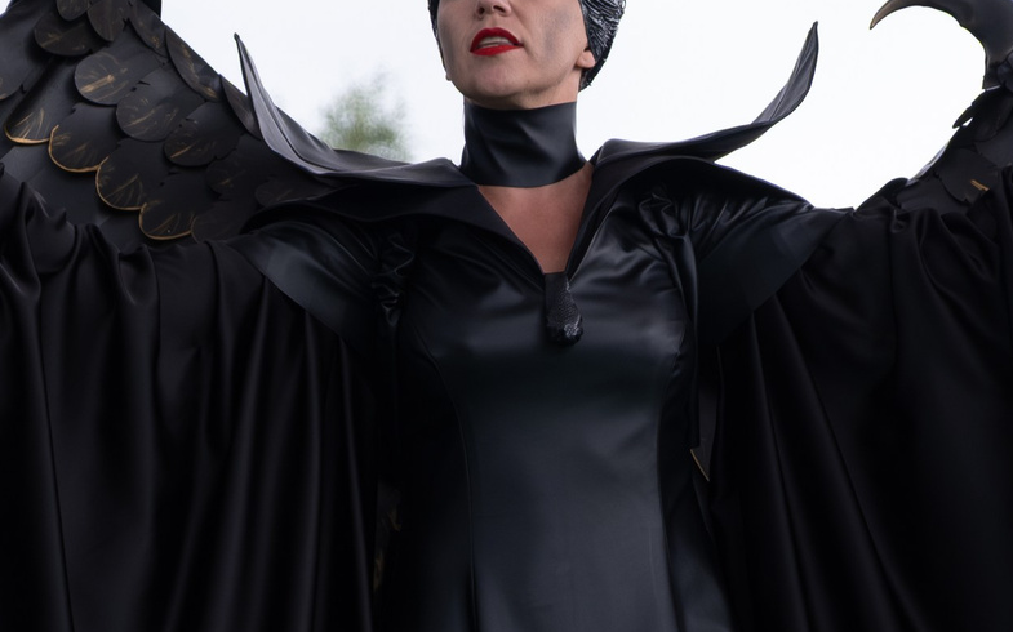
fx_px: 7617
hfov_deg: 7.6
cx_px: 661
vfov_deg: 4.8
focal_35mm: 276
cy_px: 426
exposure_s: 1/800
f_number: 3.6
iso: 800
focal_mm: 55
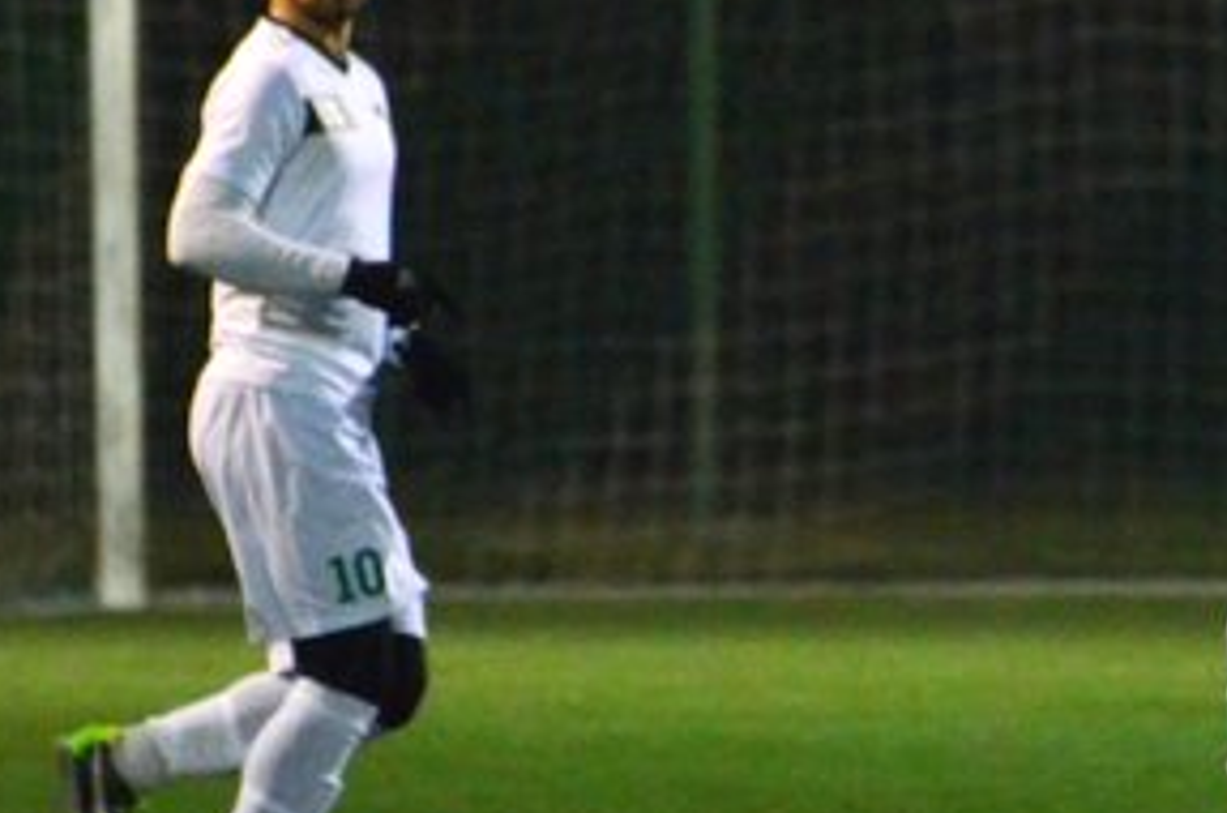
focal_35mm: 1003
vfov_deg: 1.4
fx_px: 34110
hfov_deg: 2.1
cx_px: 1543
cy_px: 436
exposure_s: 1/250
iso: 5000
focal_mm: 240
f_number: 5.6
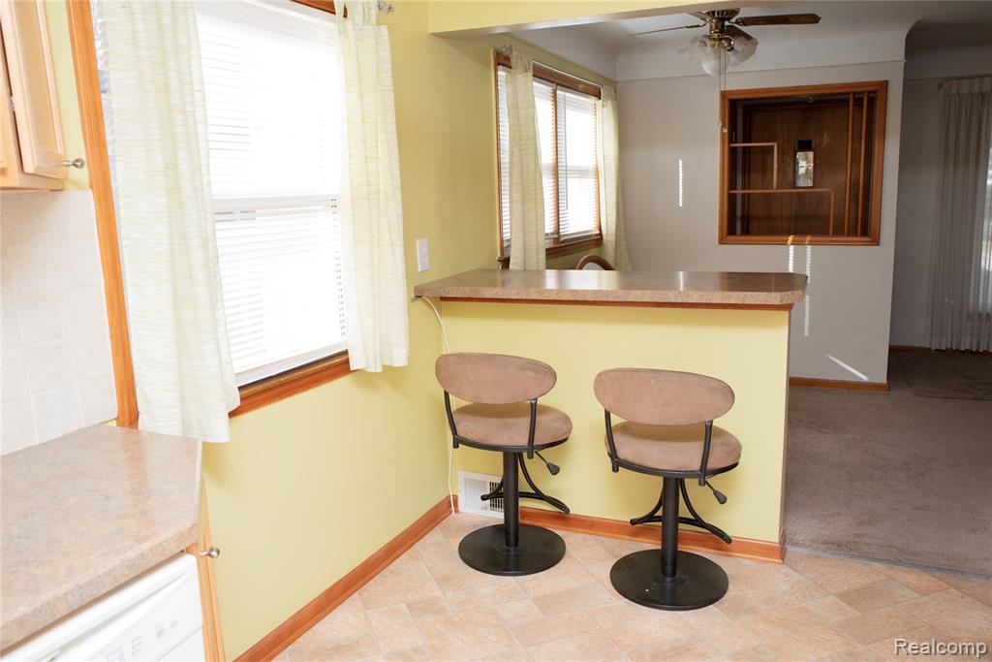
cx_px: 496
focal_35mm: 29
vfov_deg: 45.0
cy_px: 331
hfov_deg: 63.7
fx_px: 799
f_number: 5.6
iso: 400
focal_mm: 29
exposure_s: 1/200
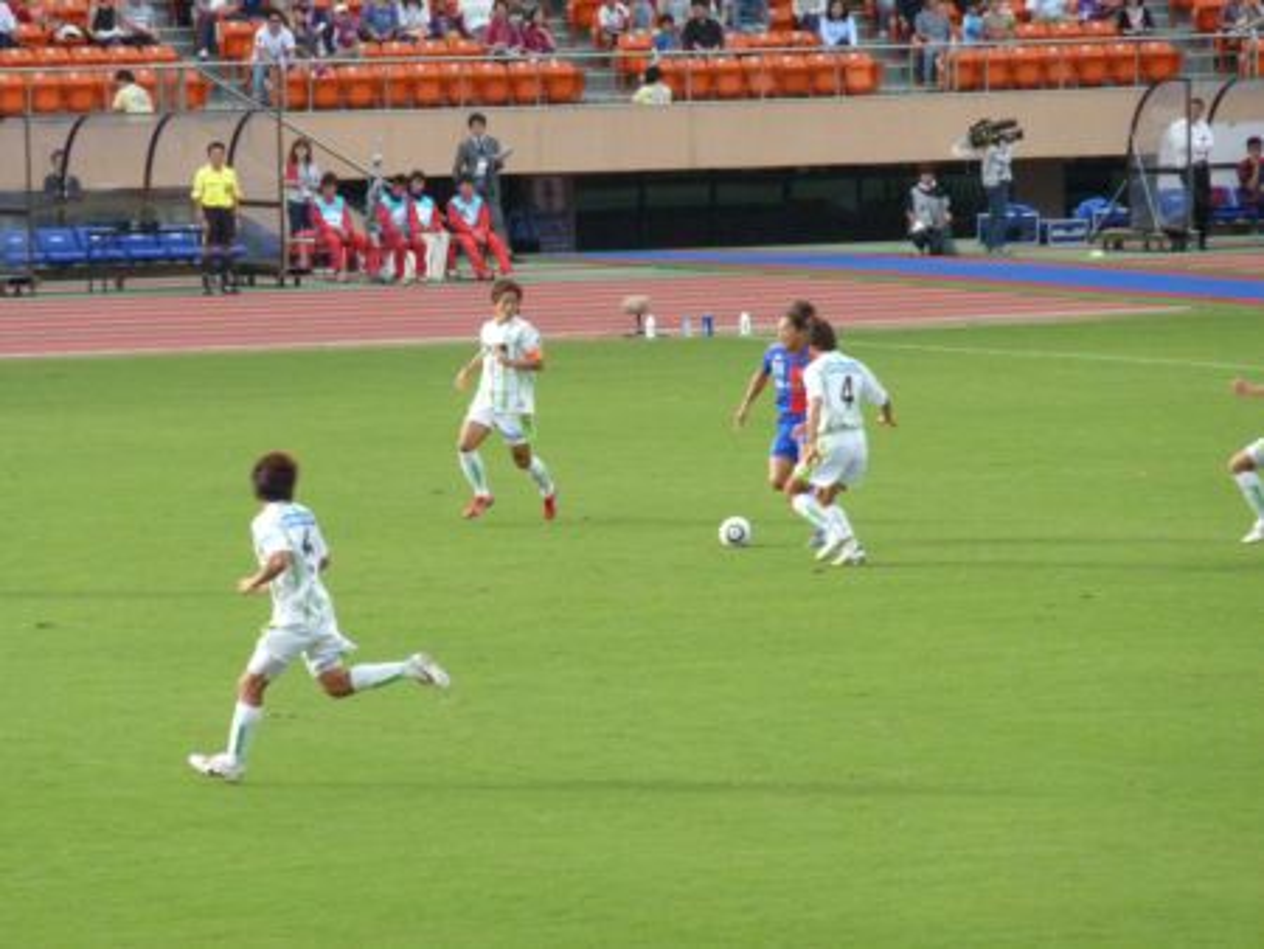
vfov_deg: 5.0
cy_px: 474
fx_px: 10960
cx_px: 632
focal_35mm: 300
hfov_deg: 6.6
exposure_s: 1/500
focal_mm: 49.2
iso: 500
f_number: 4.9
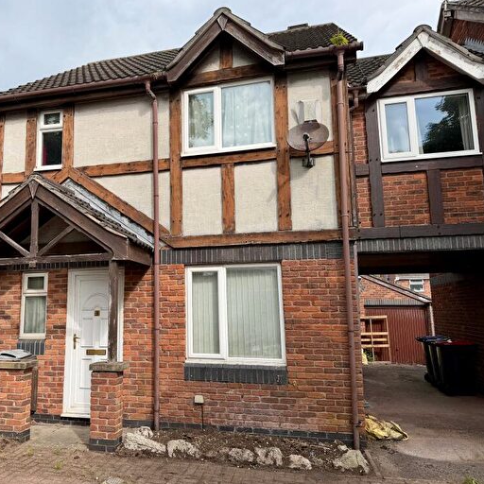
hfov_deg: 54.7
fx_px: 459
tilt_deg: +7.9
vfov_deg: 55.6
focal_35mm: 29
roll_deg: +0.4
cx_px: 170
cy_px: 238
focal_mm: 6.76
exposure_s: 1/1770
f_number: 1.78
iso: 80
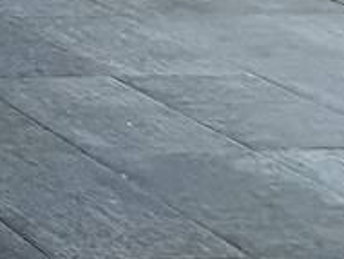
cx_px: -730
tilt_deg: +0.9
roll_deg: +1.2
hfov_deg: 10.8
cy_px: -368
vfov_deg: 11.5
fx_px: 1055
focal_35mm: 106
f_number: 2.2
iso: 800
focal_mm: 2.22
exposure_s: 1/60
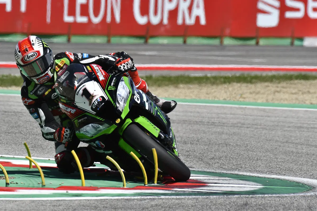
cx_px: 158
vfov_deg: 2.4
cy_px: 106
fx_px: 5152
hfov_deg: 3.5
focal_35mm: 585
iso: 320
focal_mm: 390
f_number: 9
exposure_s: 1/1250
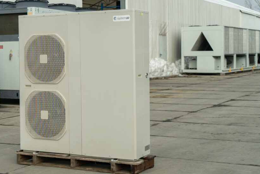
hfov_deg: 29.2
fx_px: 498
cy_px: 79
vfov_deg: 19.7
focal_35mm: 69
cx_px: 106
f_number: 4
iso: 320
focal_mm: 55
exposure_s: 1/500
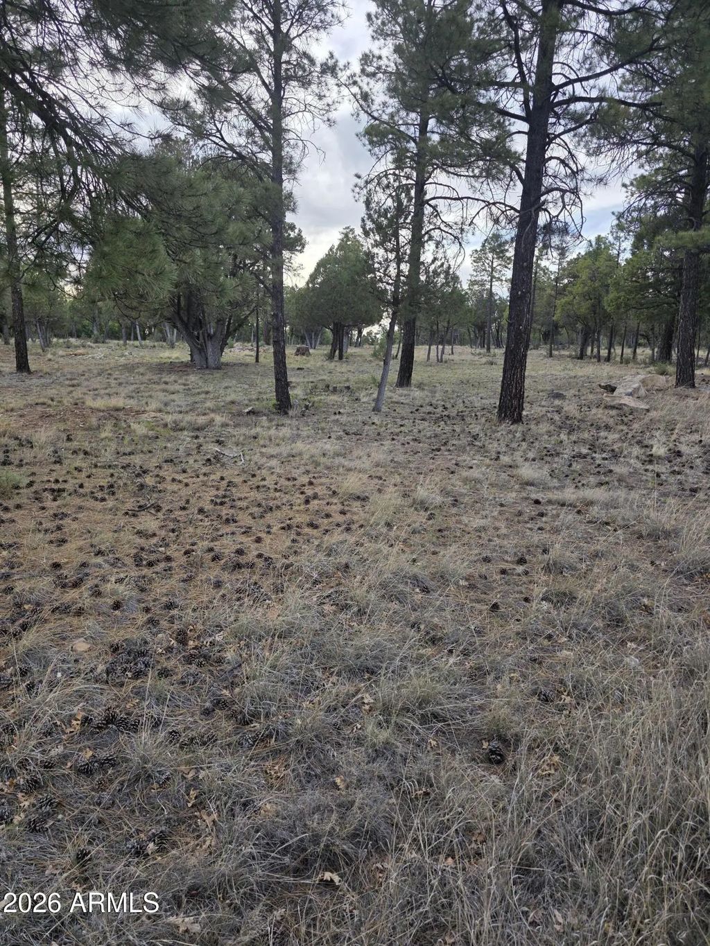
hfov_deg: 58.9
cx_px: 355
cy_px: 473
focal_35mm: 23
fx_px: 629
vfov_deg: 73.9
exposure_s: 1/359
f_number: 1.7
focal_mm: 6.3
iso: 25
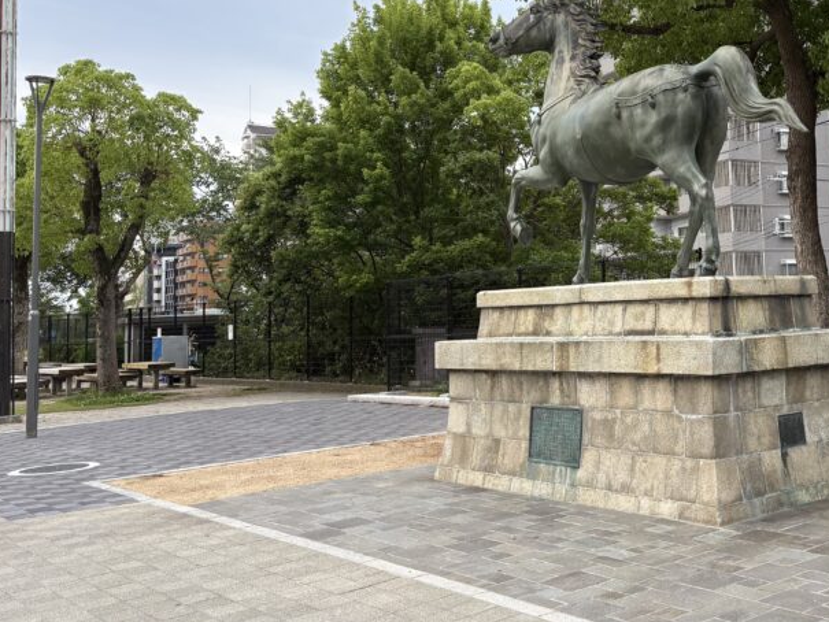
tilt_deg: +4.8
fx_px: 1054
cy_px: 195
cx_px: 692
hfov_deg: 40.7
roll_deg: +2.4
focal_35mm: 44
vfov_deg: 32.5
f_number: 1.6
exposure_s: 1/920
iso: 50
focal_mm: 5.96
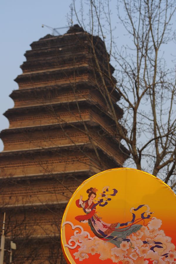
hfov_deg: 13.0
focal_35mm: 105
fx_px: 772
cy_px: 132
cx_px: 88
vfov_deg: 19.5
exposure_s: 1/640
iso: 200
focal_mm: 70
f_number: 5.6
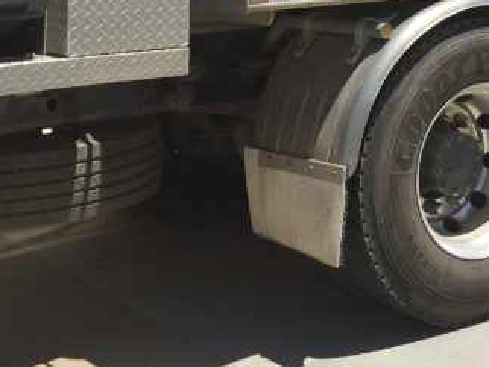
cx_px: 454
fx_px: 1272
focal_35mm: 90
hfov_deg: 21.2
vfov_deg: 15.4
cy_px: -155
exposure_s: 1/2083
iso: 32
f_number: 2.2
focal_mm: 4.2
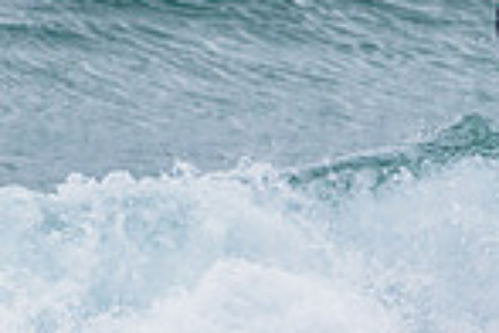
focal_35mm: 2414
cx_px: 765
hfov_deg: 0.9
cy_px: 408
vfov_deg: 0.6
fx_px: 33458
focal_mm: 500
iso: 1100
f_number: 5.6
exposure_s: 1/2000
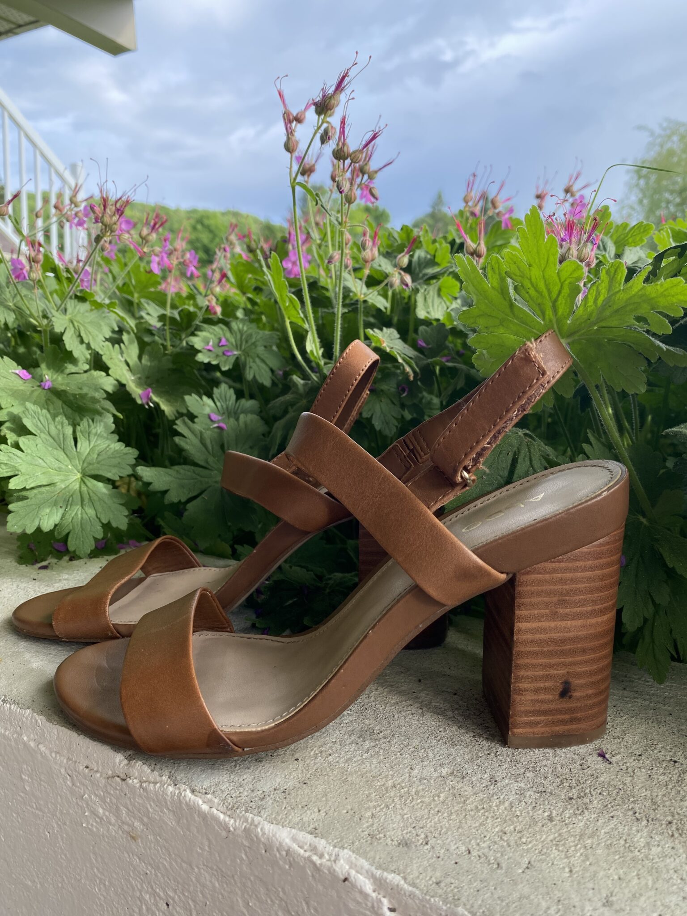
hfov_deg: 53.1
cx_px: 344
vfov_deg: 67.3
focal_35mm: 26
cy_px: 458
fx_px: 688
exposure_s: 1/557
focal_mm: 4.25
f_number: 1.8
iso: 32
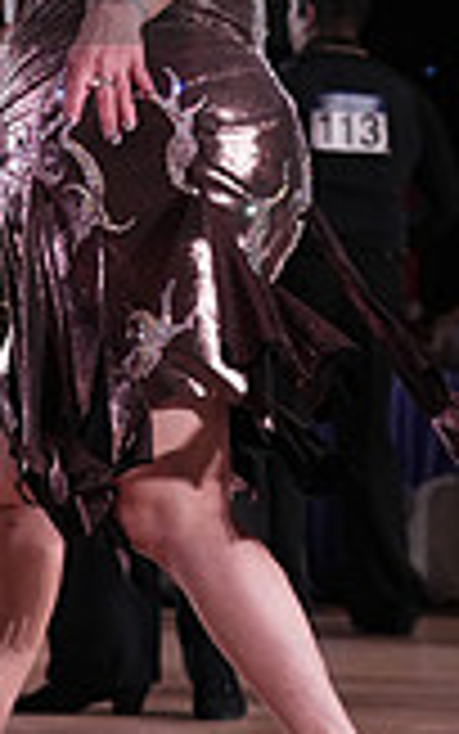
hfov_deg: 6.4
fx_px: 4059
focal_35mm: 203
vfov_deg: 10.2
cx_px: -286
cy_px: -104
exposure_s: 1/400
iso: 2000
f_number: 4
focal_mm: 56
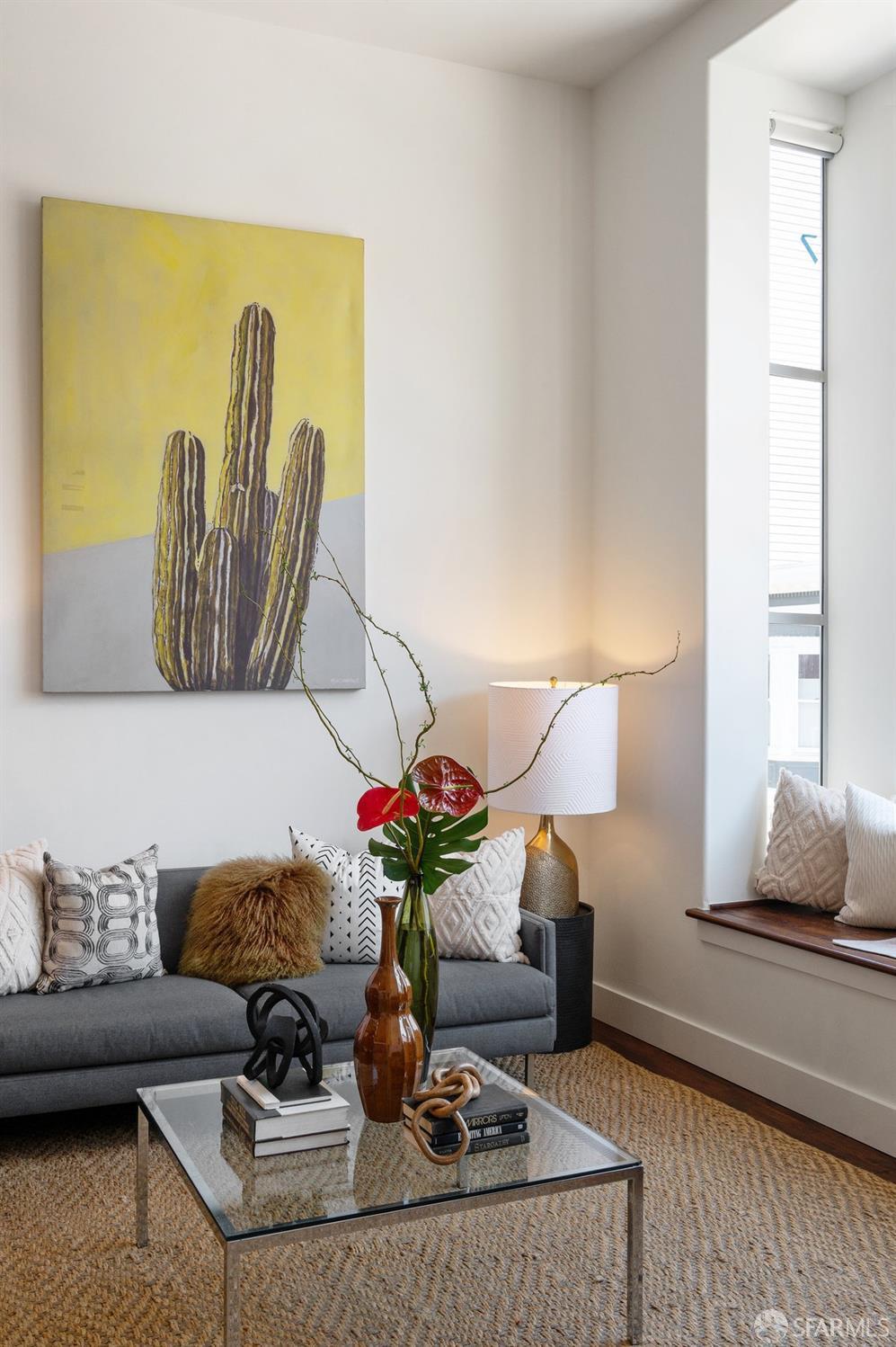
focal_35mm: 34
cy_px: 674
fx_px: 1252
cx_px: 448
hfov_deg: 39.4
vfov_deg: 56.5
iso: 400
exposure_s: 1/30
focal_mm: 33.5
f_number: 11
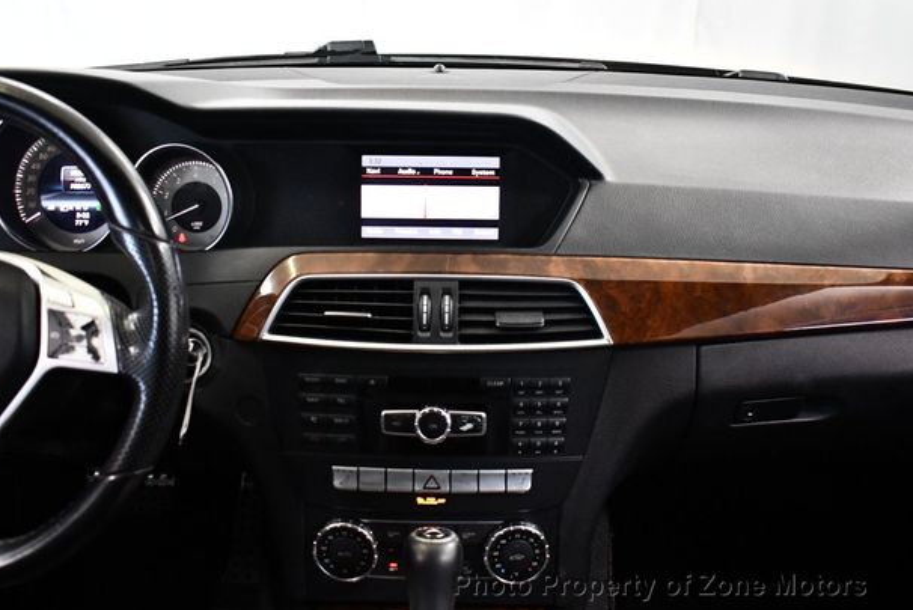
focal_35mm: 38
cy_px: 291
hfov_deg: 50.6
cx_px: 434
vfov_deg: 35.1
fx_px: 964
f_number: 3.5
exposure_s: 1/100
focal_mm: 18
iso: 3200
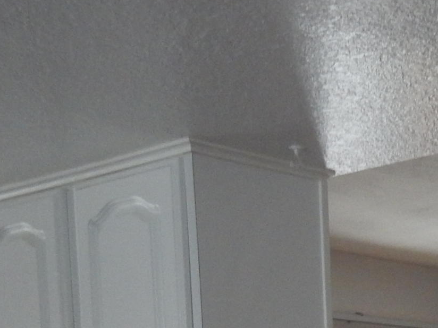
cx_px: 572
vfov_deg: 14.6
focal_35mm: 91
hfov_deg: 19.8
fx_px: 1151
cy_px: 556
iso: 400
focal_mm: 4.5
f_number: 3.7
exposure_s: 1/30
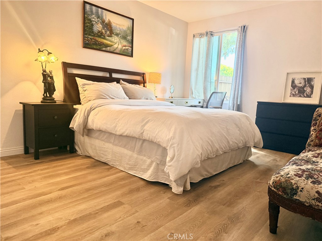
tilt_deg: -7.6
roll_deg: -1.7
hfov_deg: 71.6
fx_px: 223
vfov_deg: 56.8
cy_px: 120
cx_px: 161
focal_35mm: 24
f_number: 1.78
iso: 320
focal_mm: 6.76
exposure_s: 1/120
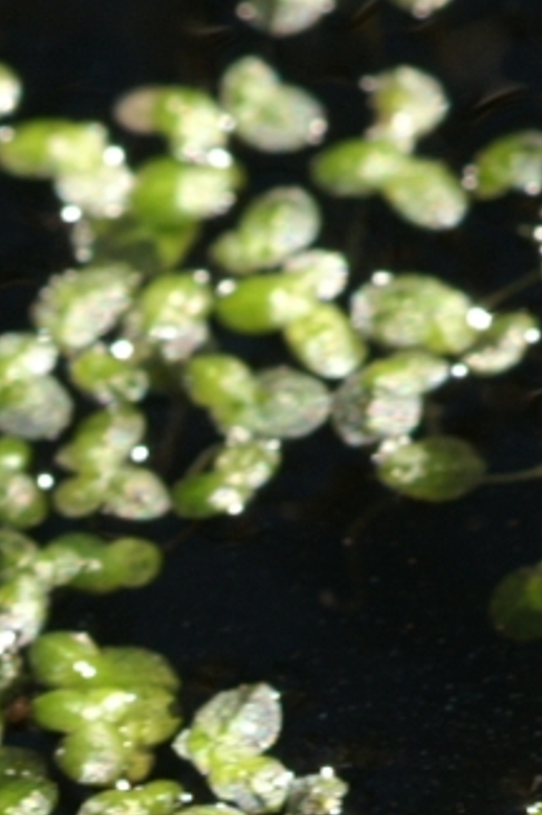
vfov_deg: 4.9
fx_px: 9449
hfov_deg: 3.3
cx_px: 182
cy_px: 858
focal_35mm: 418
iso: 100
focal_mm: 100
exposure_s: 1/125
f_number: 10
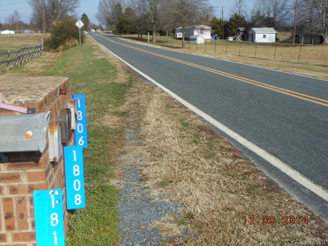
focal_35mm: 50
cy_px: 123
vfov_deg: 29.1
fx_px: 474
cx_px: 164
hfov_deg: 38.2
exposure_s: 1/800
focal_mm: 8.9
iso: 80
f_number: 4
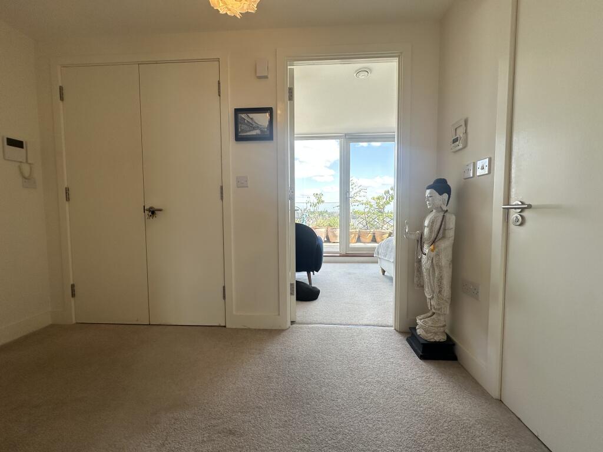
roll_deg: -0.3
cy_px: 226
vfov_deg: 85.7
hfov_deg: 102.1
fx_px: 244
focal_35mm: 14
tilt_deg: -2.4
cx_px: 302
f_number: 2.2
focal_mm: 2.22
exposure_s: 1/144
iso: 40
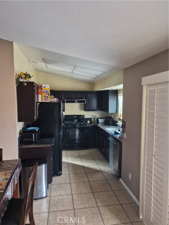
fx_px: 150
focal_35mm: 23
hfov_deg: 58.9
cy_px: 112
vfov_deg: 73.9
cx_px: 84
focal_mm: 5.4
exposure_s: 1/120
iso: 1250
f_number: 1.8
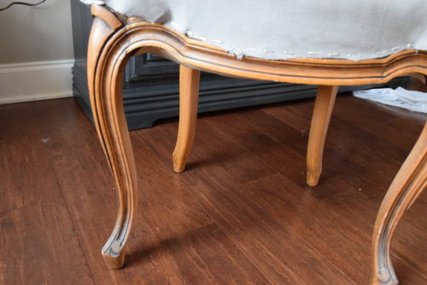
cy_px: 142
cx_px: 214
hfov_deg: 61.9
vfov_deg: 43.6
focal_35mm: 30
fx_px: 356
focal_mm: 20
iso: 3200
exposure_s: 1/25
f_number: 7.1
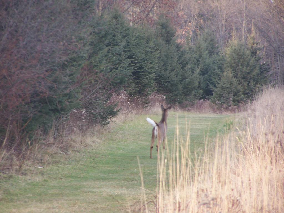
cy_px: 106
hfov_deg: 5.2
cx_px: 142
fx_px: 3118
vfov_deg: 3.9
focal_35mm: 380
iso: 100
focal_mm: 63
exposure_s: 1/80
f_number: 3.7
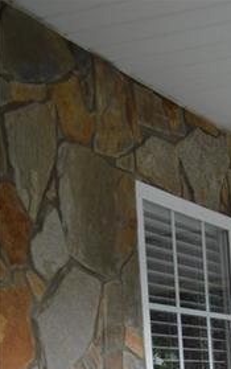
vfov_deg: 21.7
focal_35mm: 84
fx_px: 844
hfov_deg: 14.7
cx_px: 331
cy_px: 507
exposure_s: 1/100
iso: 400
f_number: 5
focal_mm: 20
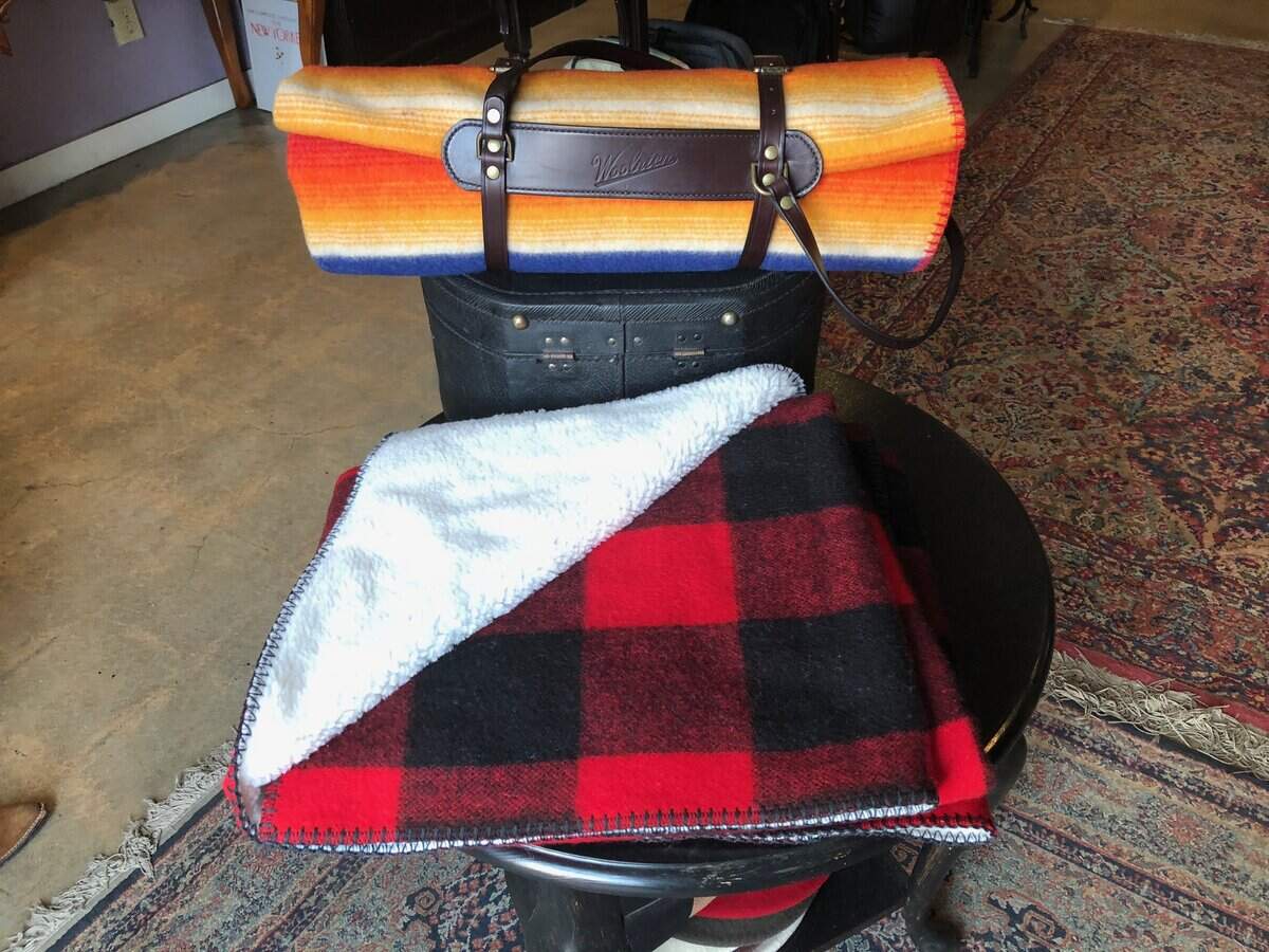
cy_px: 476
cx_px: 634
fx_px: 1063
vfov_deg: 48.2
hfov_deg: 61.7
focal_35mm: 29
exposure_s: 1/30
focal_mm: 3.99
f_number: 1.8
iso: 40
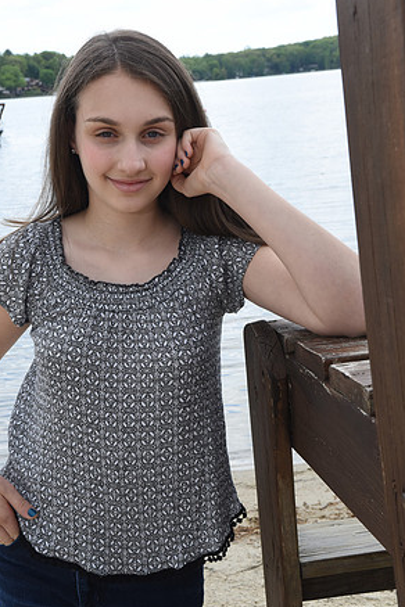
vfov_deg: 37.5
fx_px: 894
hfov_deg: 25.4
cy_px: 338
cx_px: 153
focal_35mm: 53
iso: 640
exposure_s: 1/160
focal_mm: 40
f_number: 11
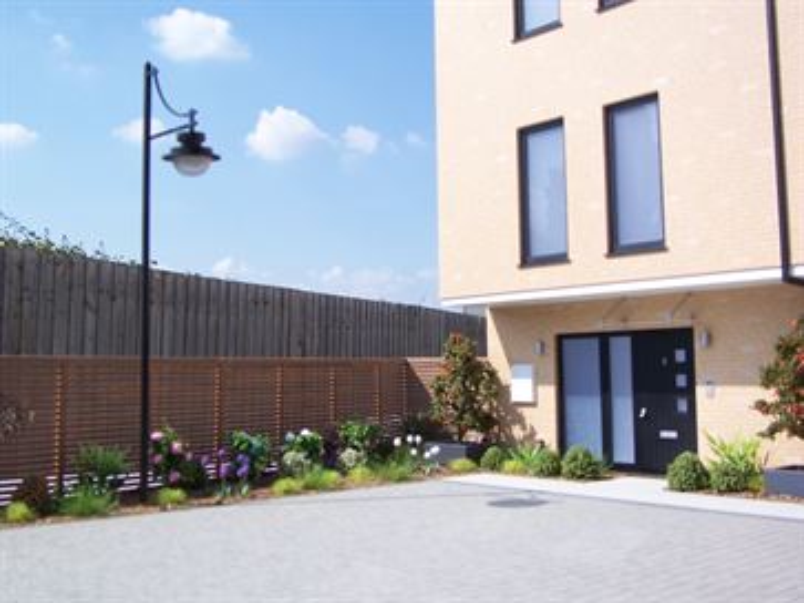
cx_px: 402
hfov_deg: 47.9
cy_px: 302
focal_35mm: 39
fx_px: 906
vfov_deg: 36.8
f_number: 3.9
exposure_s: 1/640
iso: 64
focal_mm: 6.4
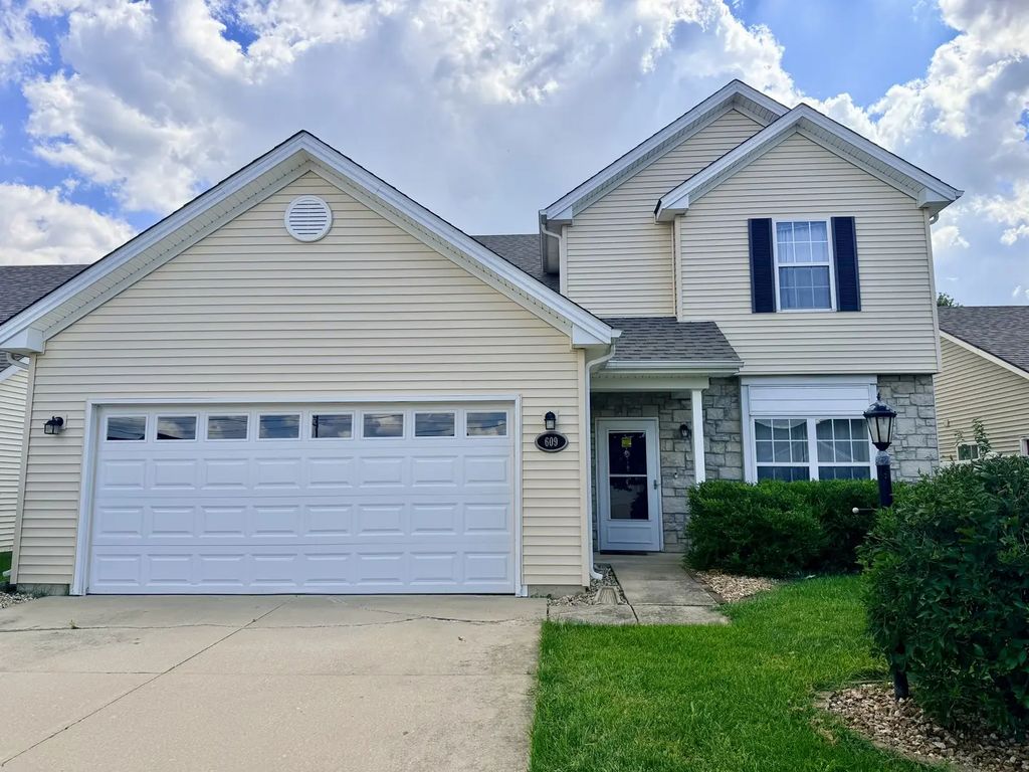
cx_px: 514
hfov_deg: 71.6
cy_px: 386
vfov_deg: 56.8
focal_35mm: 24
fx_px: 713
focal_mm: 6.76
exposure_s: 1/4673
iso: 100
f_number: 1.78
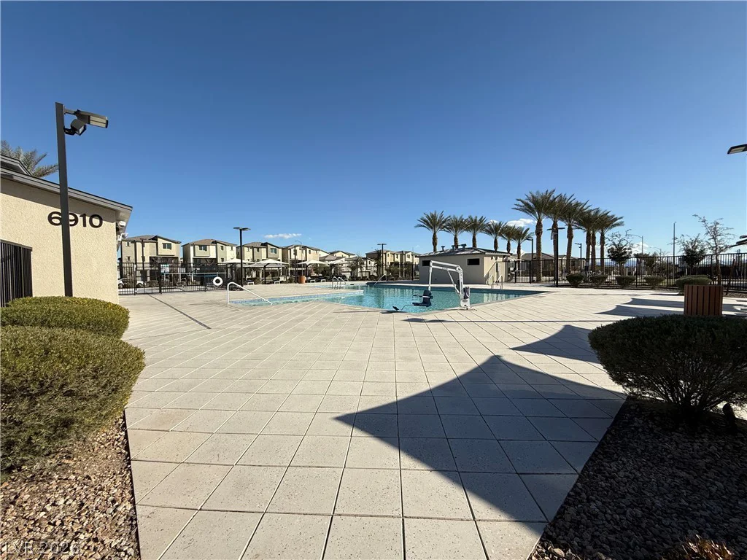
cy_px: 280
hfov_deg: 102.1
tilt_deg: -1.6
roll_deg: +0.6
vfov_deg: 85.7
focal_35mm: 14
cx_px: 374
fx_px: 302
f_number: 2.2
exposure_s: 1/3663
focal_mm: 2.22
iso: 50
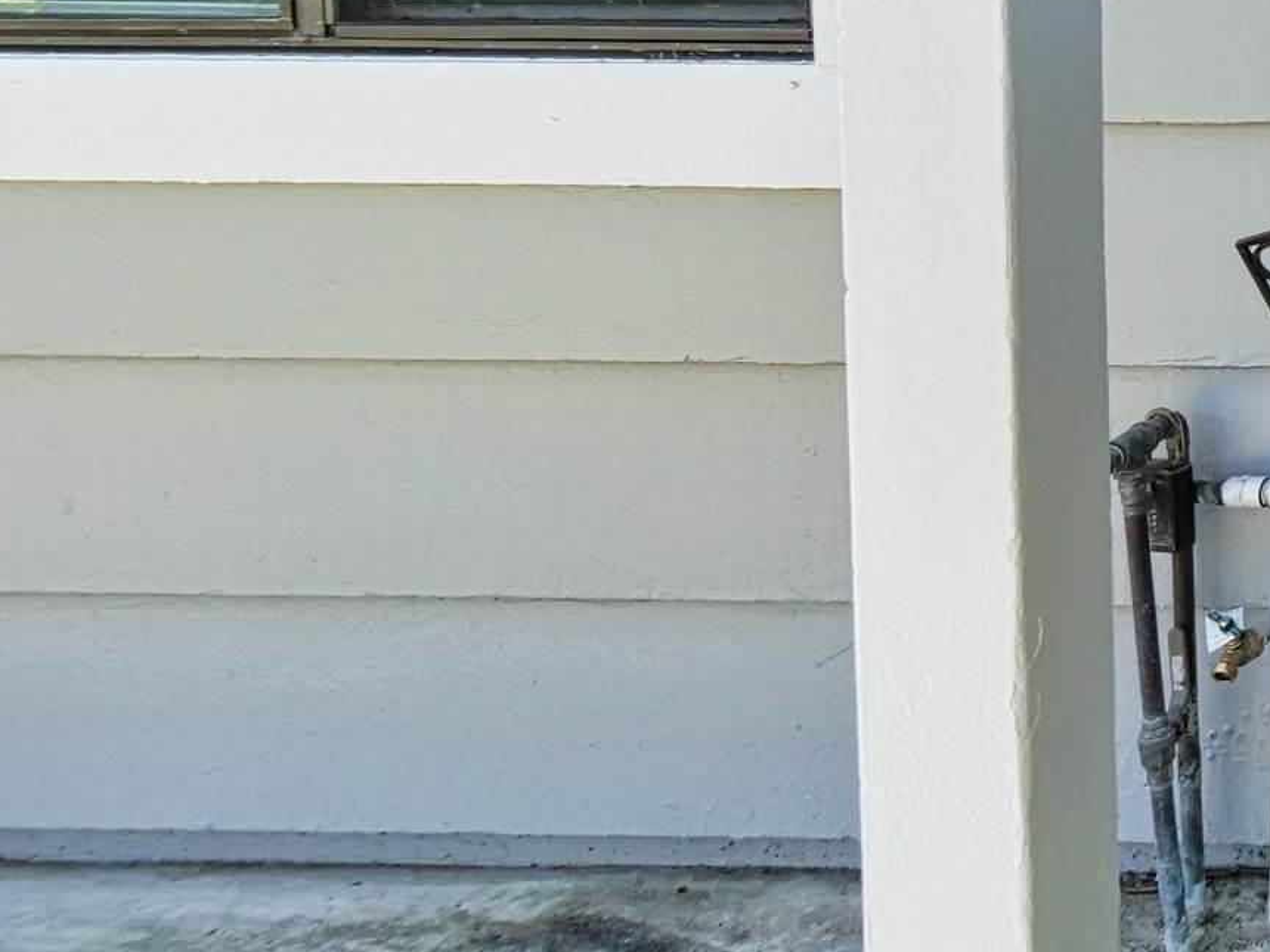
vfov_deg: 26.5
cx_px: 2160
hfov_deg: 23.8
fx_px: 1834
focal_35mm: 50
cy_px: -134
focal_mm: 7
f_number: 5
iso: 100
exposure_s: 1/125
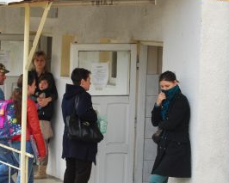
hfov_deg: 11.0
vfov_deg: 8.8
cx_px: 83
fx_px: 1187
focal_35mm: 175
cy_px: 101
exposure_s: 1/200
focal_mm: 55
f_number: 7.1
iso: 400
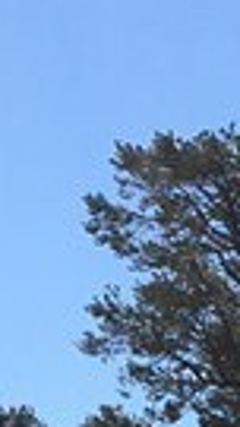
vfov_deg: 8.3
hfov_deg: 4.8
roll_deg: +3.5
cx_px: 796
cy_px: 1037
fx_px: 2702
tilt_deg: -4.7
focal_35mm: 239
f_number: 2.2
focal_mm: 4.15
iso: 25
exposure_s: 1/1789
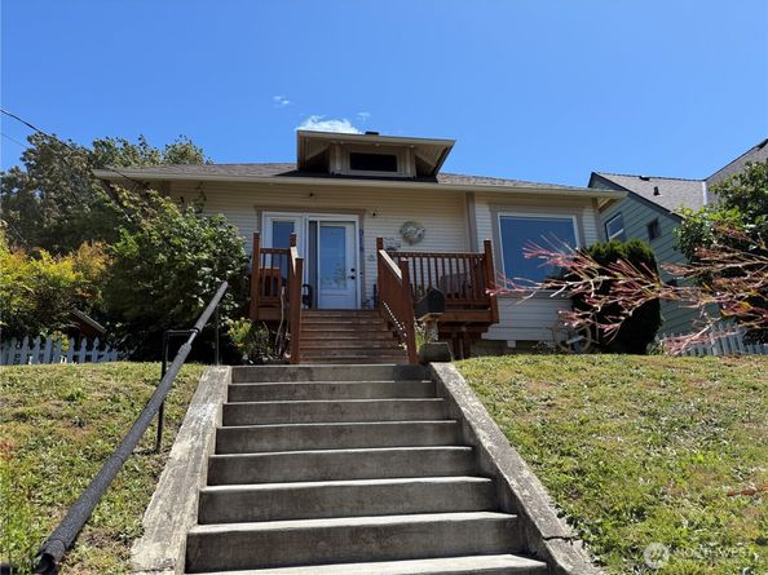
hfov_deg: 71.6
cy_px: 288
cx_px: 384
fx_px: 532
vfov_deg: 56.8
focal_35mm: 24
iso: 80
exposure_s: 1/2703
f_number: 1.78
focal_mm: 6.76
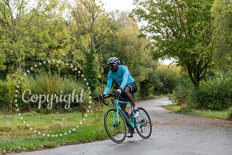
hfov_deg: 32.4
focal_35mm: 62
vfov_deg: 21.9
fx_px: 400
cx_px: 116
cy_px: 78
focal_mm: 62
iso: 200
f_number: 3.2
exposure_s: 1/400
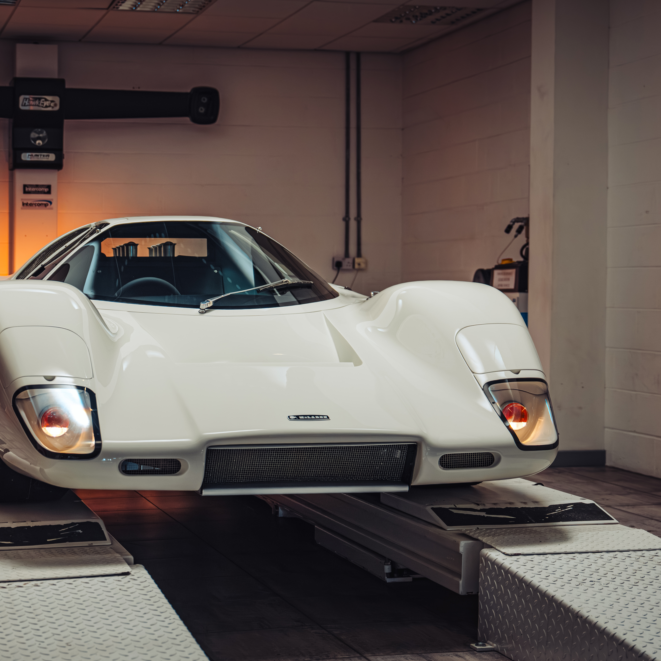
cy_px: 366
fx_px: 1426
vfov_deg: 26.1
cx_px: 204
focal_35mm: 66
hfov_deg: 25.9
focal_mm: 37
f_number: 2.8
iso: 400
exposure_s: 1/80
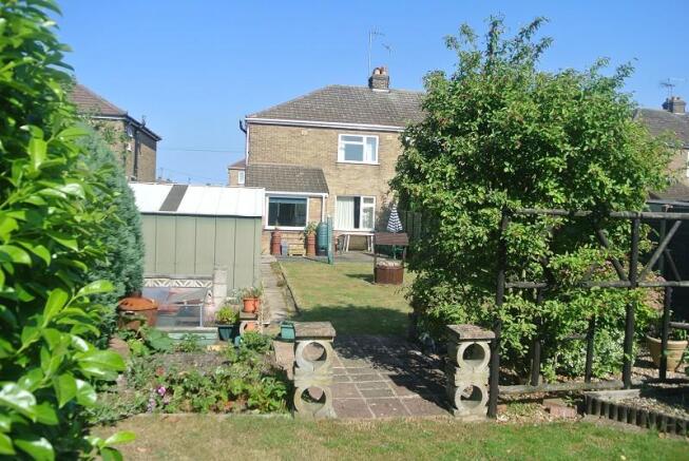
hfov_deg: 67.3
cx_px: 344
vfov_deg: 48.0
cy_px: 230
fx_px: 517
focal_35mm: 27
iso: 100
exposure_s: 1/640
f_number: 4.5
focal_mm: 10
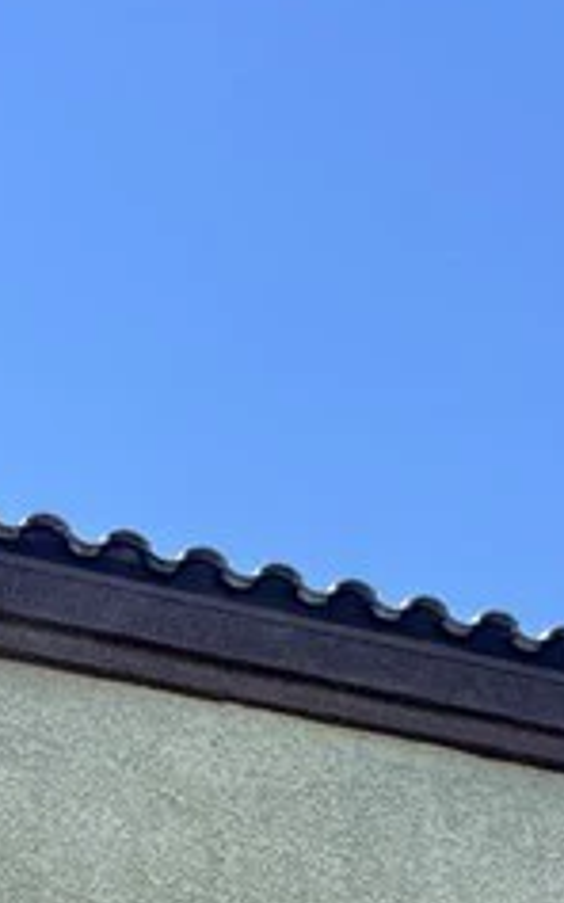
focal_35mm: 64
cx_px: -514
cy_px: 1867
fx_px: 1575
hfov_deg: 16.3
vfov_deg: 18.4
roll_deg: -1.4
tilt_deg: +4.0
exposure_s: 1/779
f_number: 2.2
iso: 40
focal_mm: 2.22
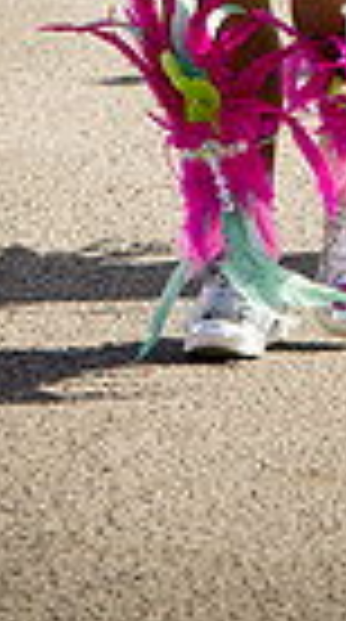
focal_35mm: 547
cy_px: -374
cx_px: 263
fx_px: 8977
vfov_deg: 3.9
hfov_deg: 2.2
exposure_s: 1/200
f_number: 6.3
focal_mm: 160
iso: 100
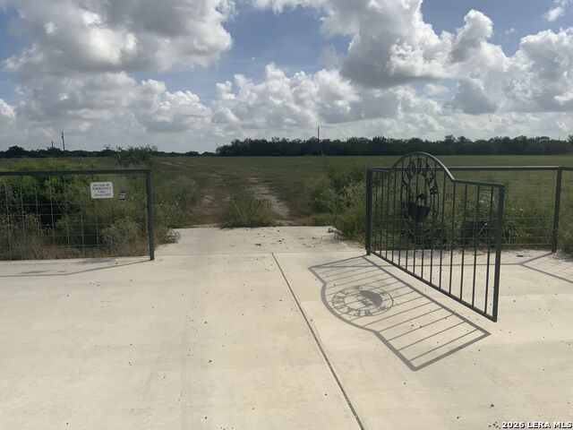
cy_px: 215
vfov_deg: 48.2
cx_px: 286
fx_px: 480
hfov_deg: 61.7
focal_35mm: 29
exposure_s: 1/4785
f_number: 1.8
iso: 20
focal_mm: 3
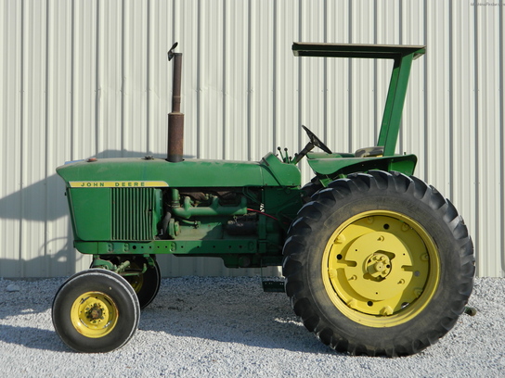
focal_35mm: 70
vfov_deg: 21.0
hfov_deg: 27.8
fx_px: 1021
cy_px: 189
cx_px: 252
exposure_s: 1/640
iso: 80
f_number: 4
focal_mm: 12.6
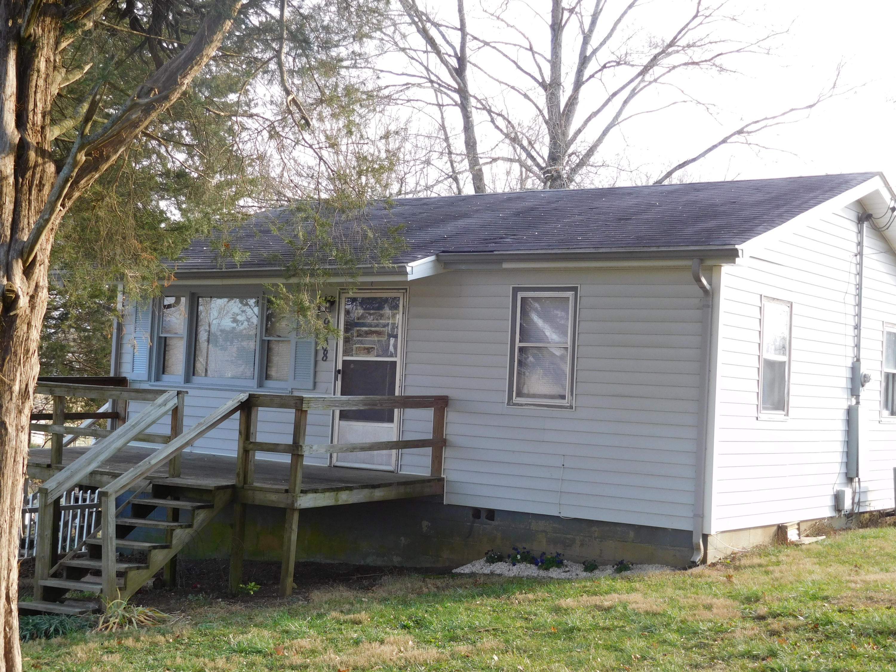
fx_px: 1294
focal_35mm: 50
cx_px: 448
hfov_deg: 38.2
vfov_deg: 29.1
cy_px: 336
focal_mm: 8.9
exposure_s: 1/125
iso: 125
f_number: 4.1
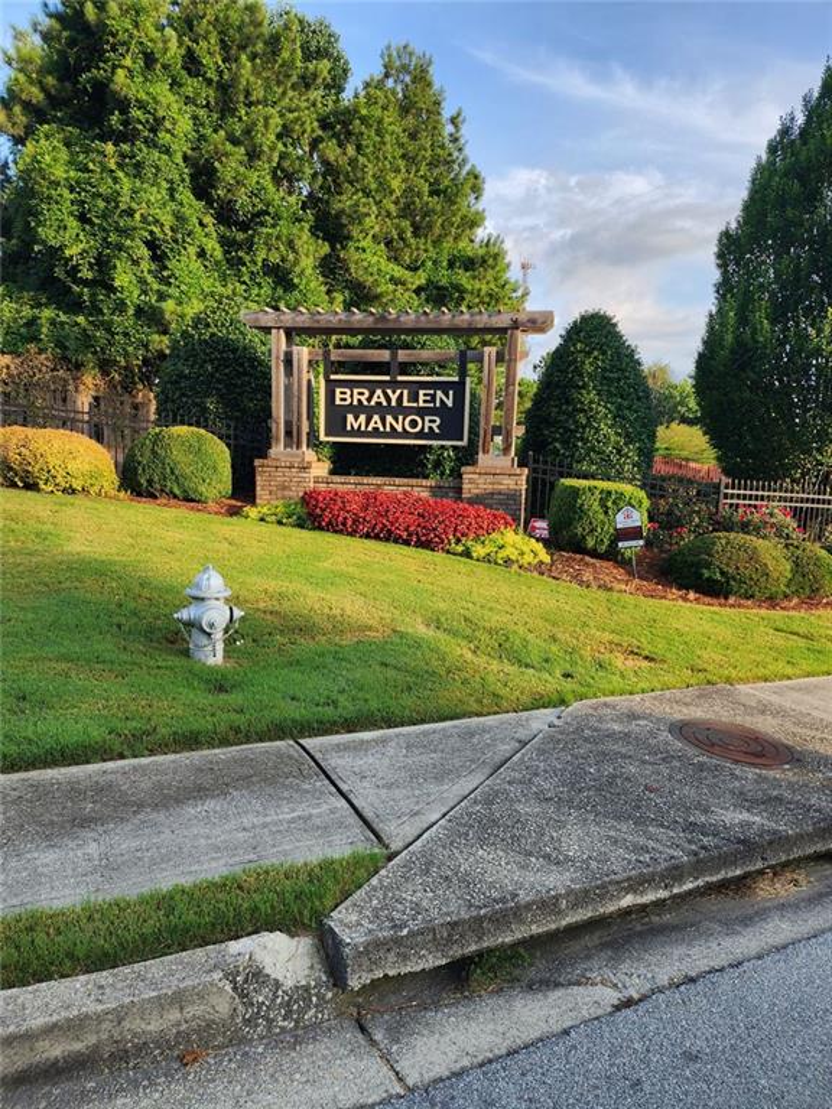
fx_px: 737
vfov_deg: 73.9
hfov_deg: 58.9
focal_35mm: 23
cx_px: 416
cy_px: 554
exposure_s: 1/180
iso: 12
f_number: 1.8
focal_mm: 6.4
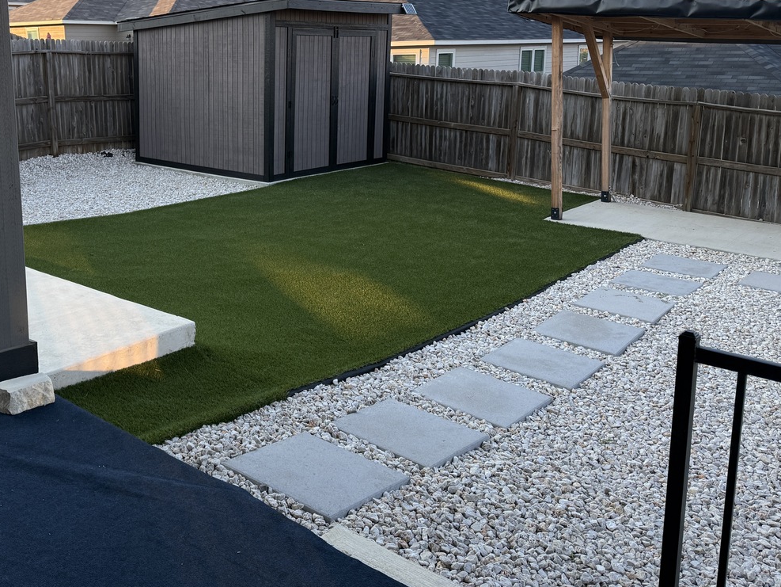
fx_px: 790
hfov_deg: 51.4
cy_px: 185
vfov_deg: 40.1
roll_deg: +0.7
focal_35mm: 35
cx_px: 248
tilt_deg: -9.5
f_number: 1.78
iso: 100
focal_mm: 6.76
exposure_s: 1/909
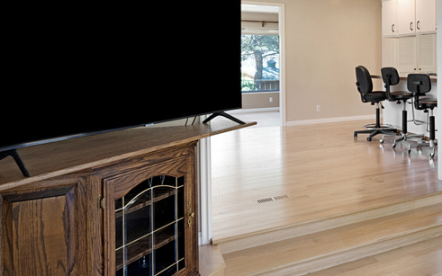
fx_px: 410
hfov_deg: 49.7
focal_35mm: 34
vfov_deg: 36.4
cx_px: 407
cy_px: 67
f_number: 9
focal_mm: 16
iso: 1000
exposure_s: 1/3
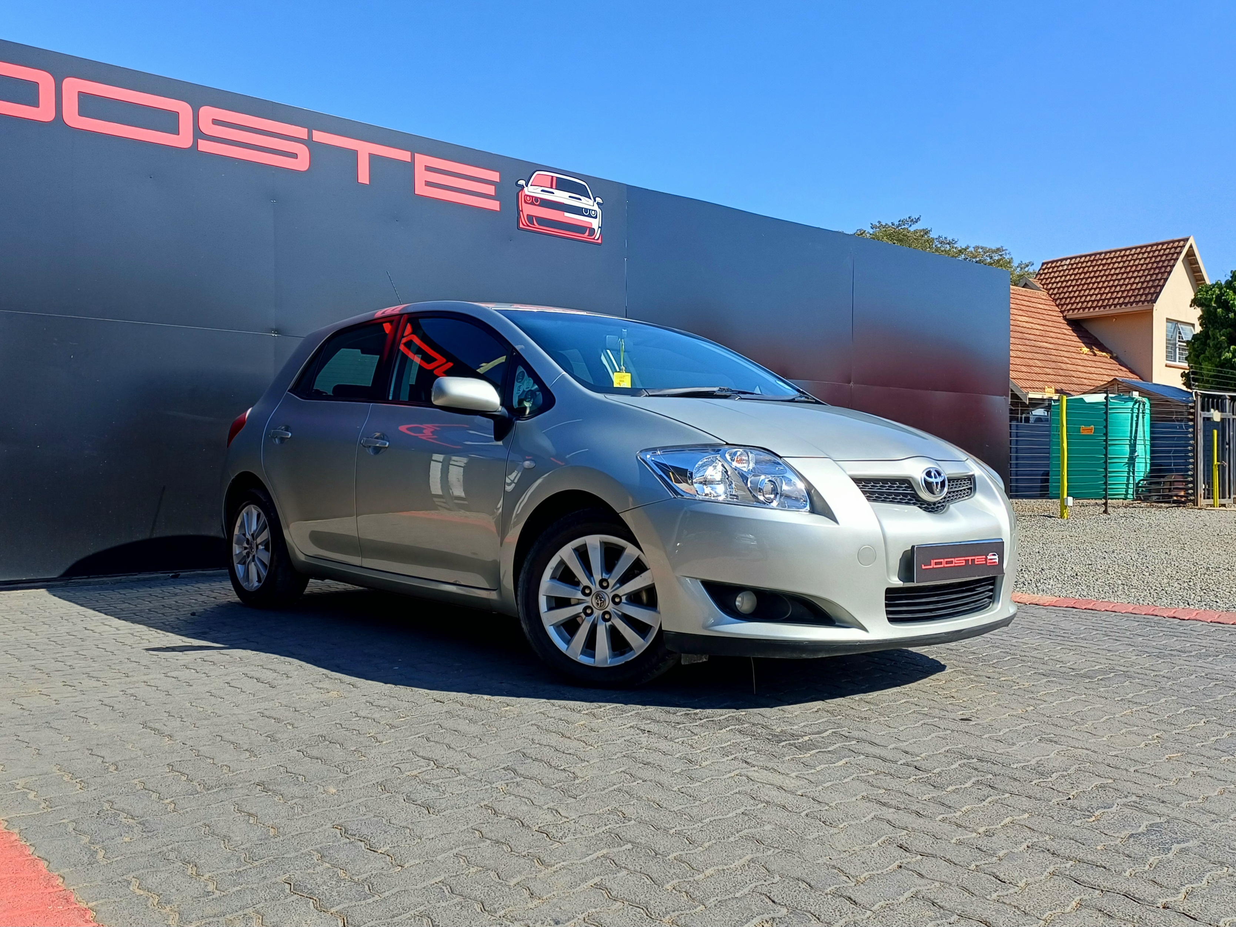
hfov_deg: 69.4
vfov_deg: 54.9
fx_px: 893
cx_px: 618
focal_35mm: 25
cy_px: 464
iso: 50
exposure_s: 1/769
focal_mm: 4.65
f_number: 1.8
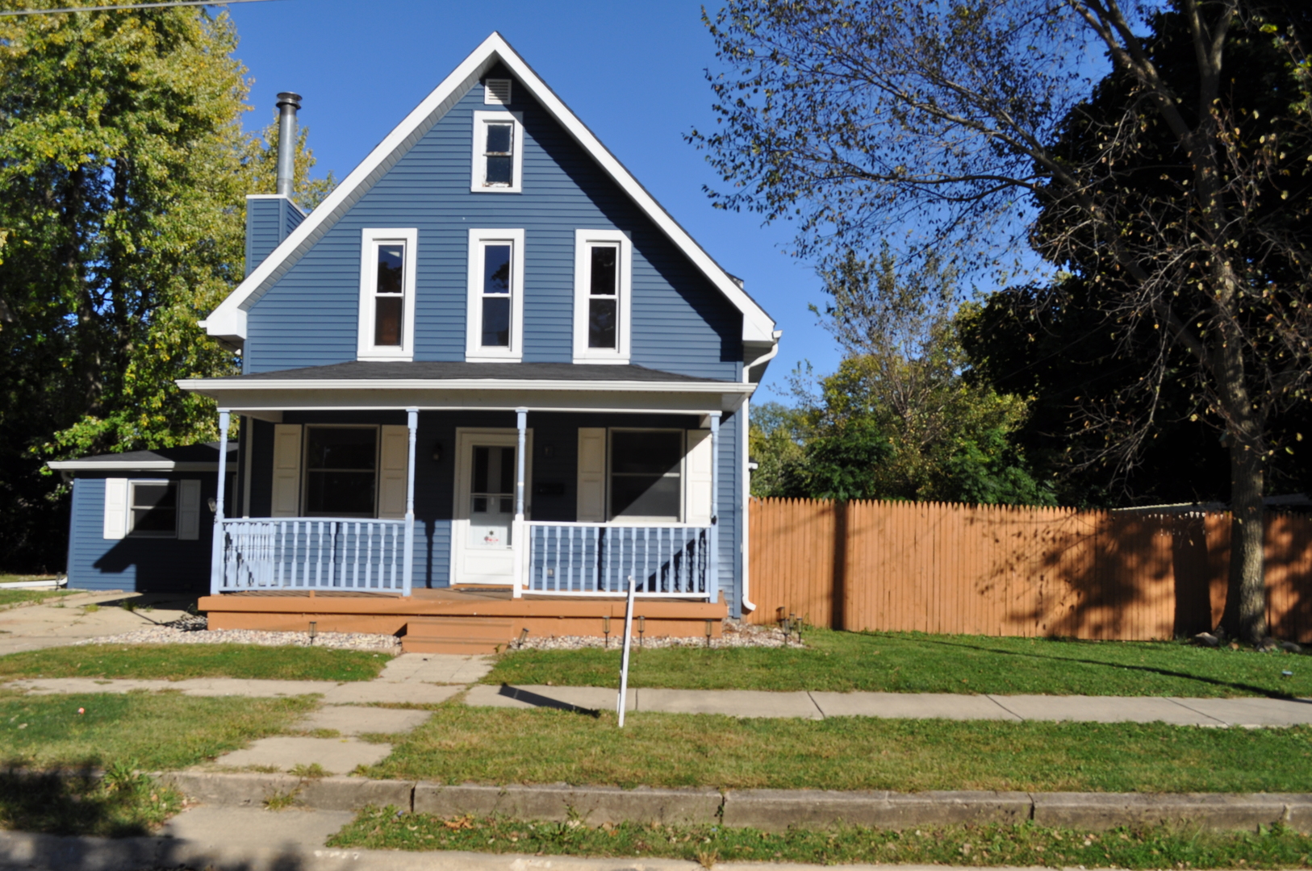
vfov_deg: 39.9
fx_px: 1201
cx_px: 656
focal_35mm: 33
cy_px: 436
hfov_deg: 57.3
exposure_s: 1/400
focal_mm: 22
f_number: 10
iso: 200
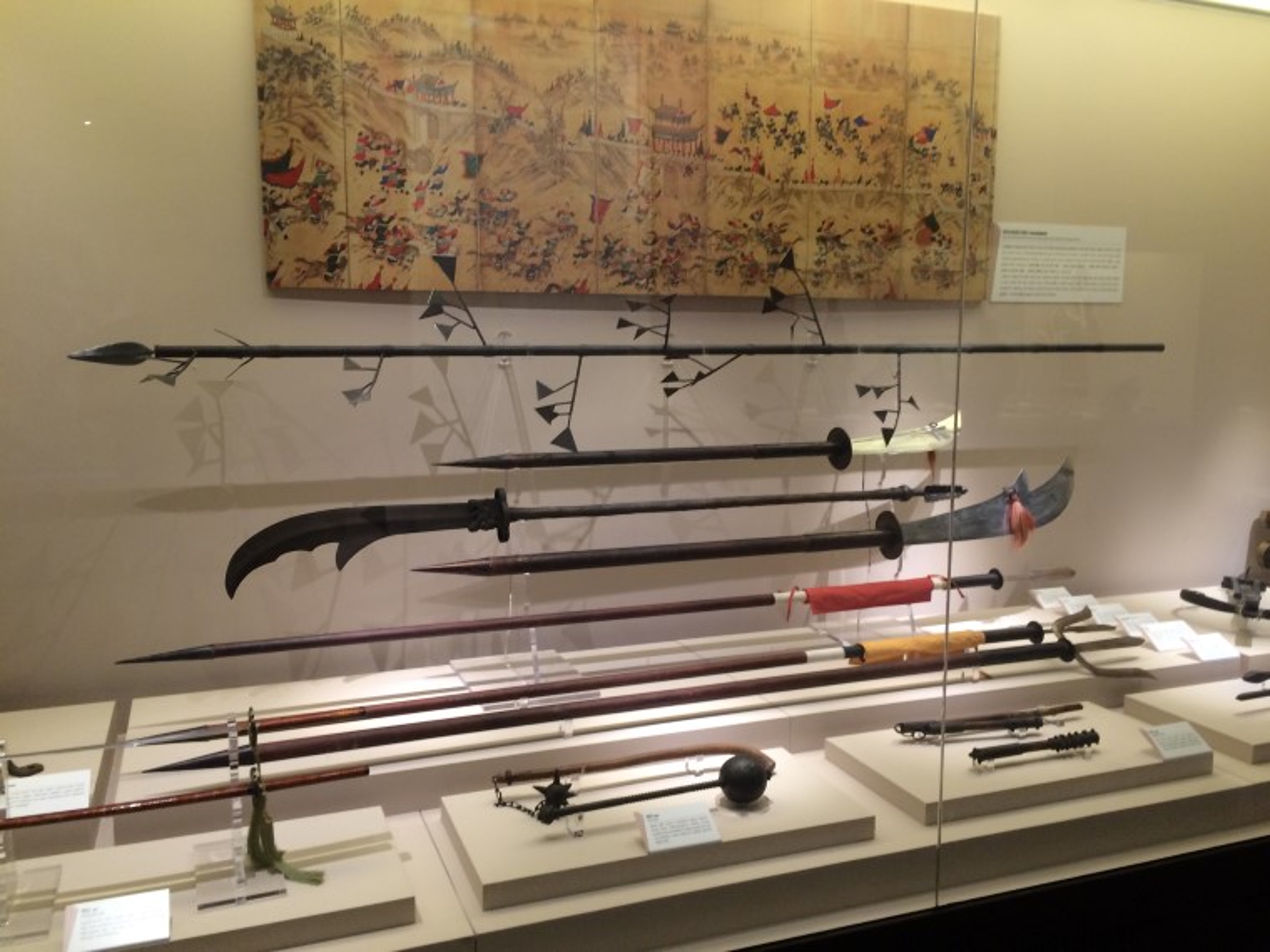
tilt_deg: -6.8
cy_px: 476
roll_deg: -1.2
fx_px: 1064
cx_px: 635
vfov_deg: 48.2
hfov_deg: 61.7
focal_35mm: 29
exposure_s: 1/30
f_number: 2.2
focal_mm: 4.15
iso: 100
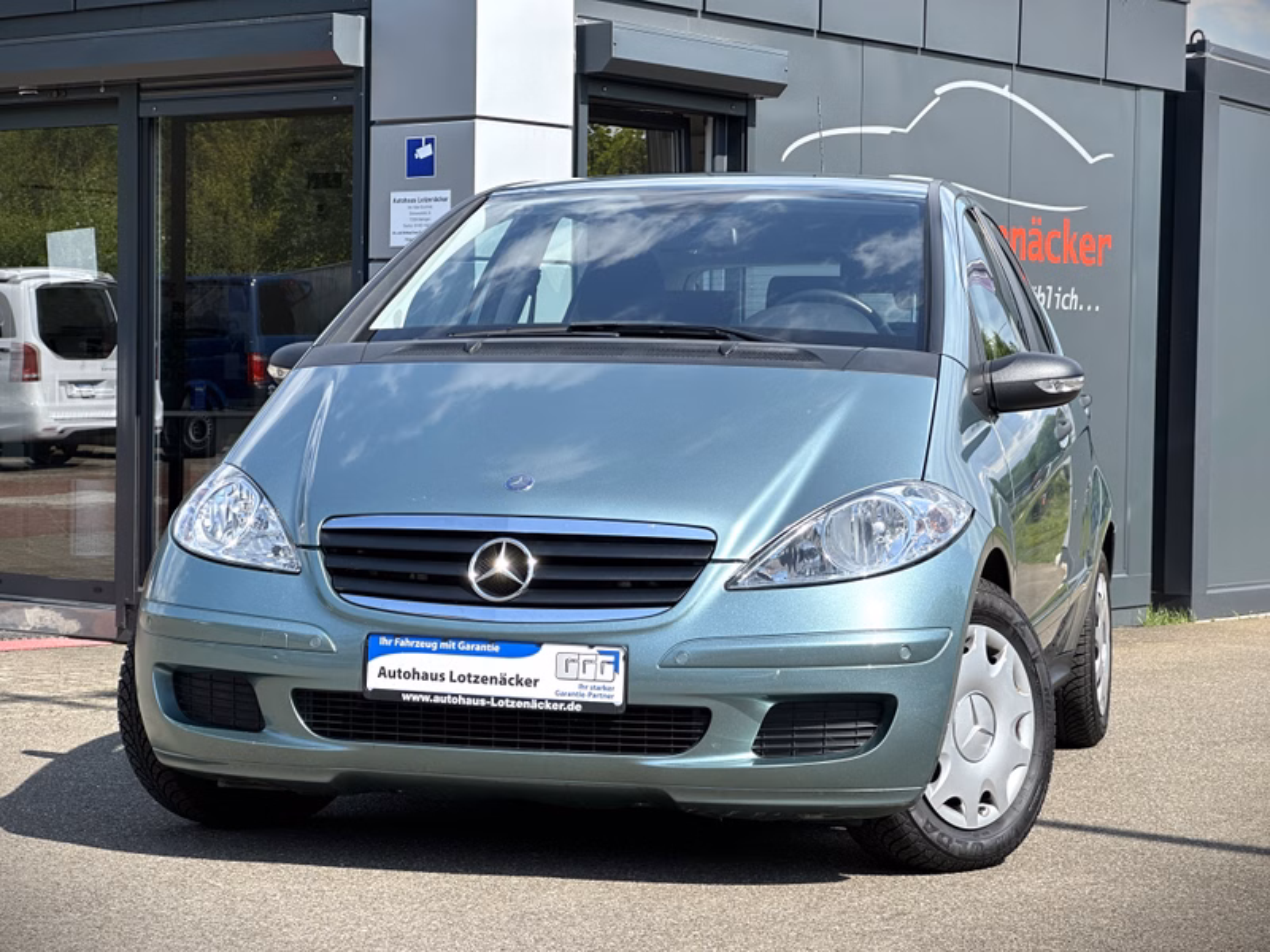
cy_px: 476
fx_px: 2825
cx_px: 635
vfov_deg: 19.1
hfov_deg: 25.3
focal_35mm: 77
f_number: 2.8
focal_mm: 9
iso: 32
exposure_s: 1/447
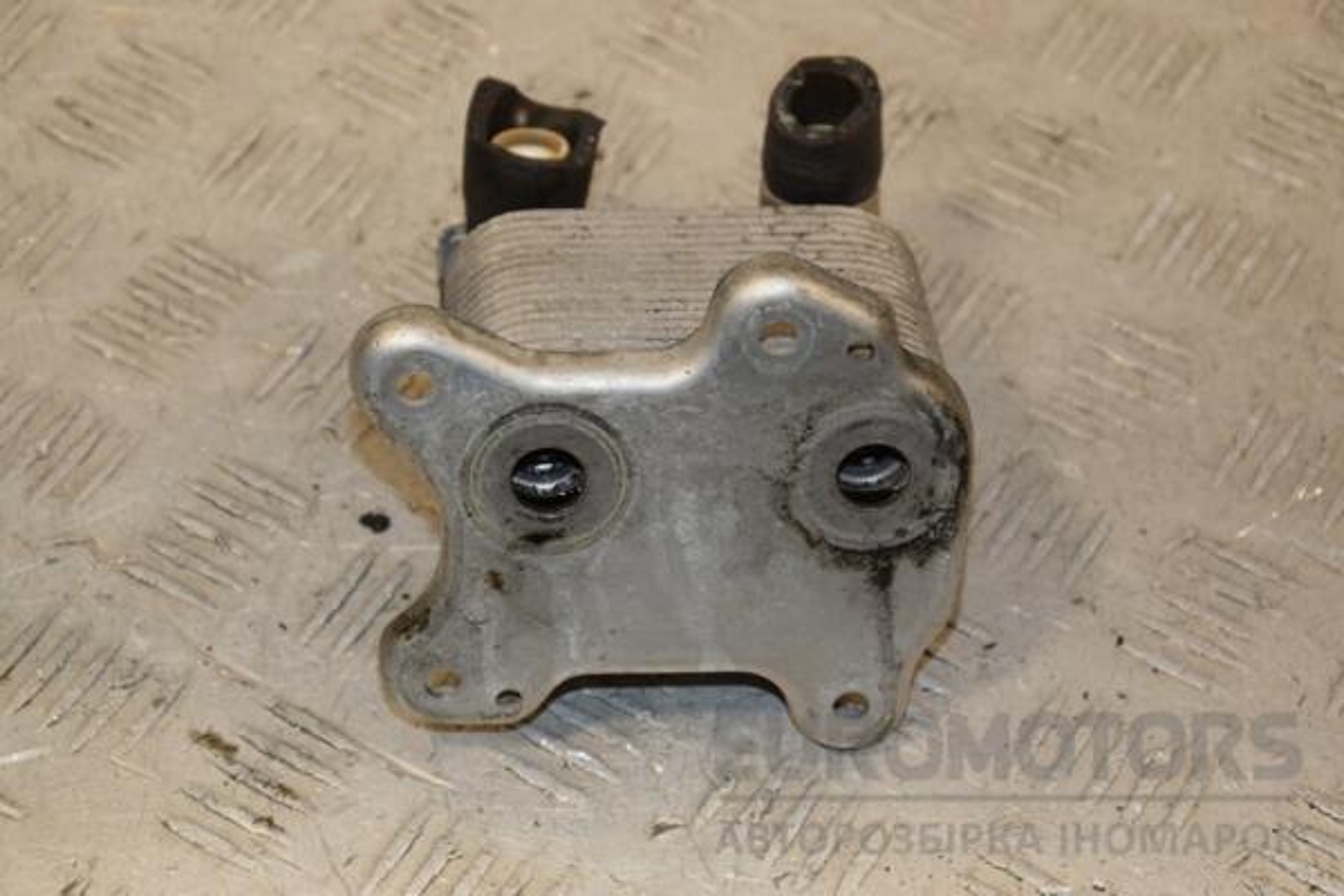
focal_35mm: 99
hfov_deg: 20.6
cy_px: 448
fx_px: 3696
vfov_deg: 13.8
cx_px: 672
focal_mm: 66
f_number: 7.1
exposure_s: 1/200
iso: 800
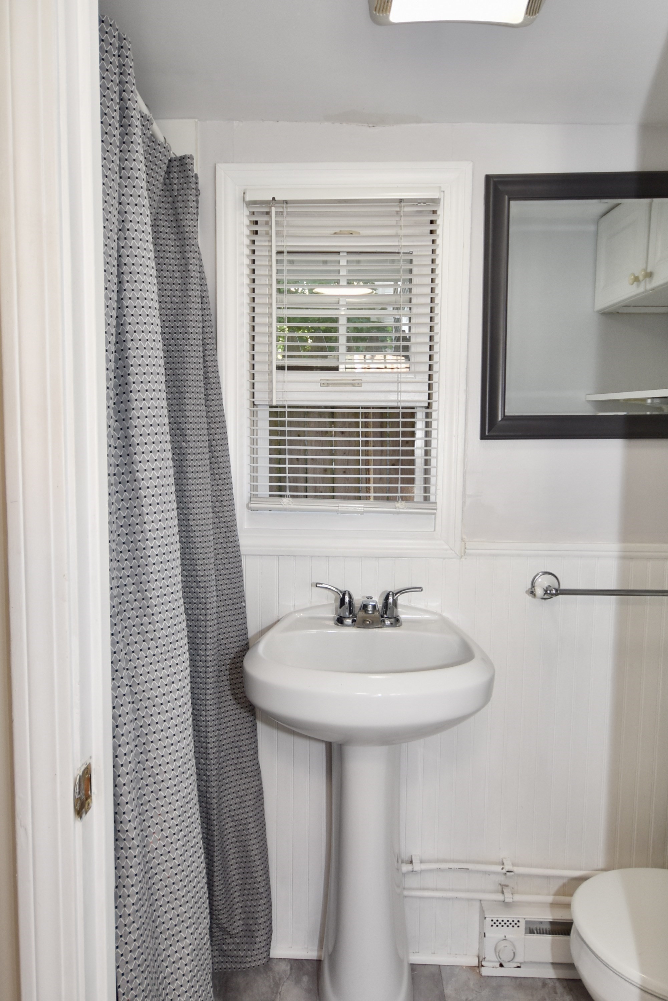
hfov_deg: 77.4
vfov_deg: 100.4
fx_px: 417
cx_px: 334
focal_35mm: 15
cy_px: 500
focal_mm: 10
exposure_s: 1/60
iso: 280
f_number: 4
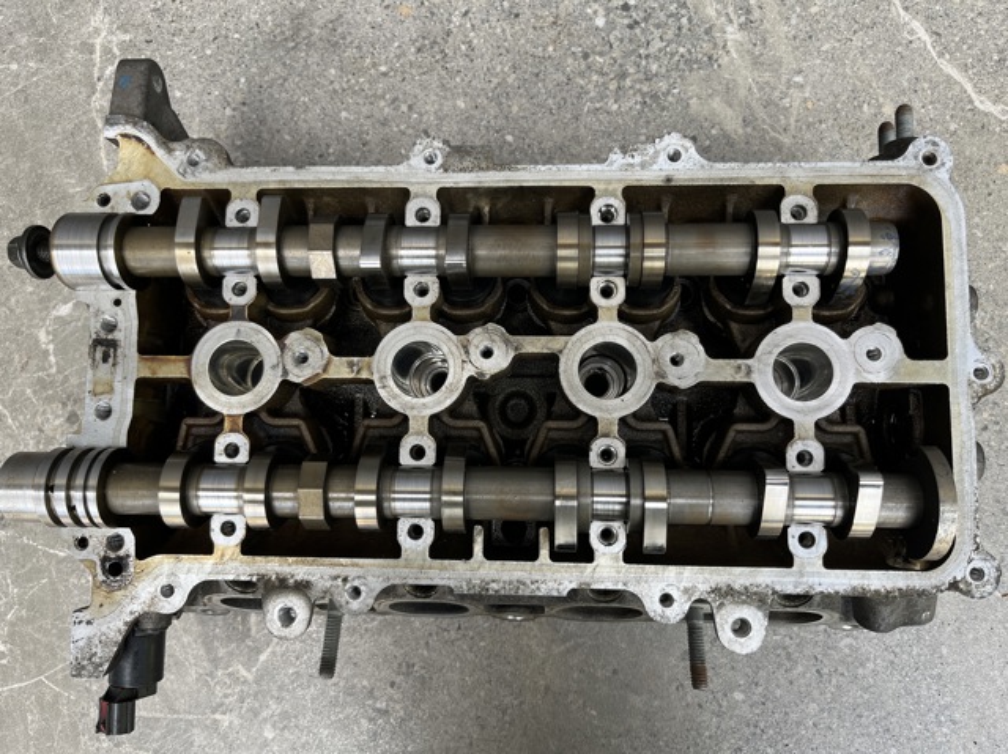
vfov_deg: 53.0
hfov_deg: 67.3
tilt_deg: -81.9
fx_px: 757
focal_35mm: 26
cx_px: 504
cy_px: 377
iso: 40
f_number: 1.6
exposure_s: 1/222
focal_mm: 5.1
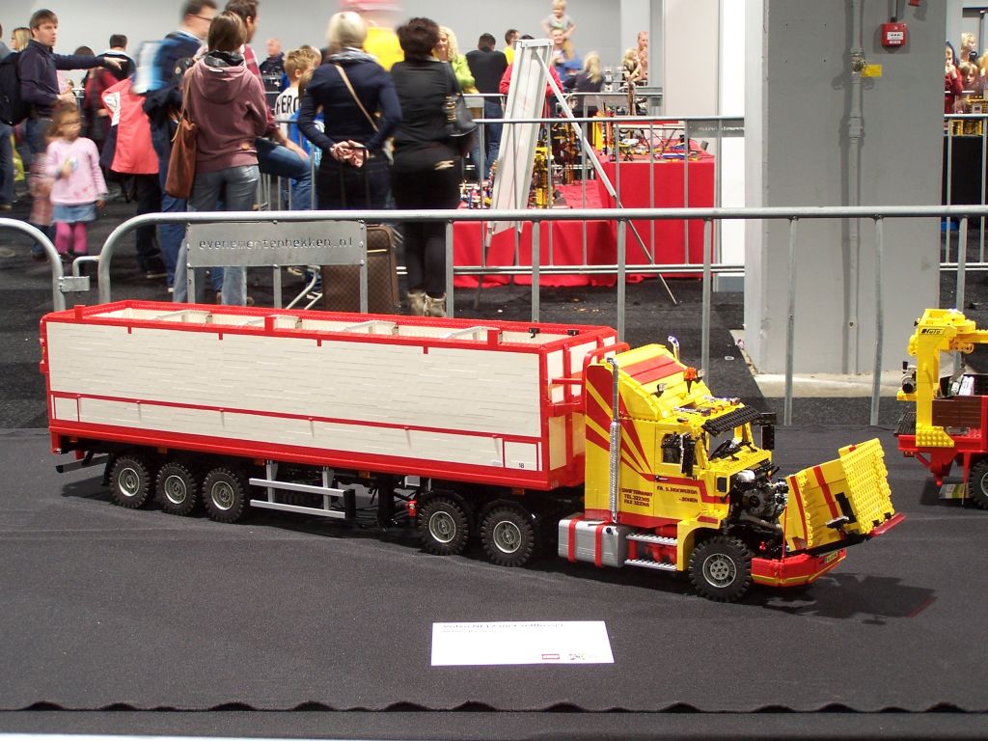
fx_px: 1912
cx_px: 494
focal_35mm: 67
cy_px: 370
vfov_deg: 21.9
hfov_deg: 29.0
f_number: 3.2
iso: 80
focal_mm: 11.1
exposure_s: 1/2
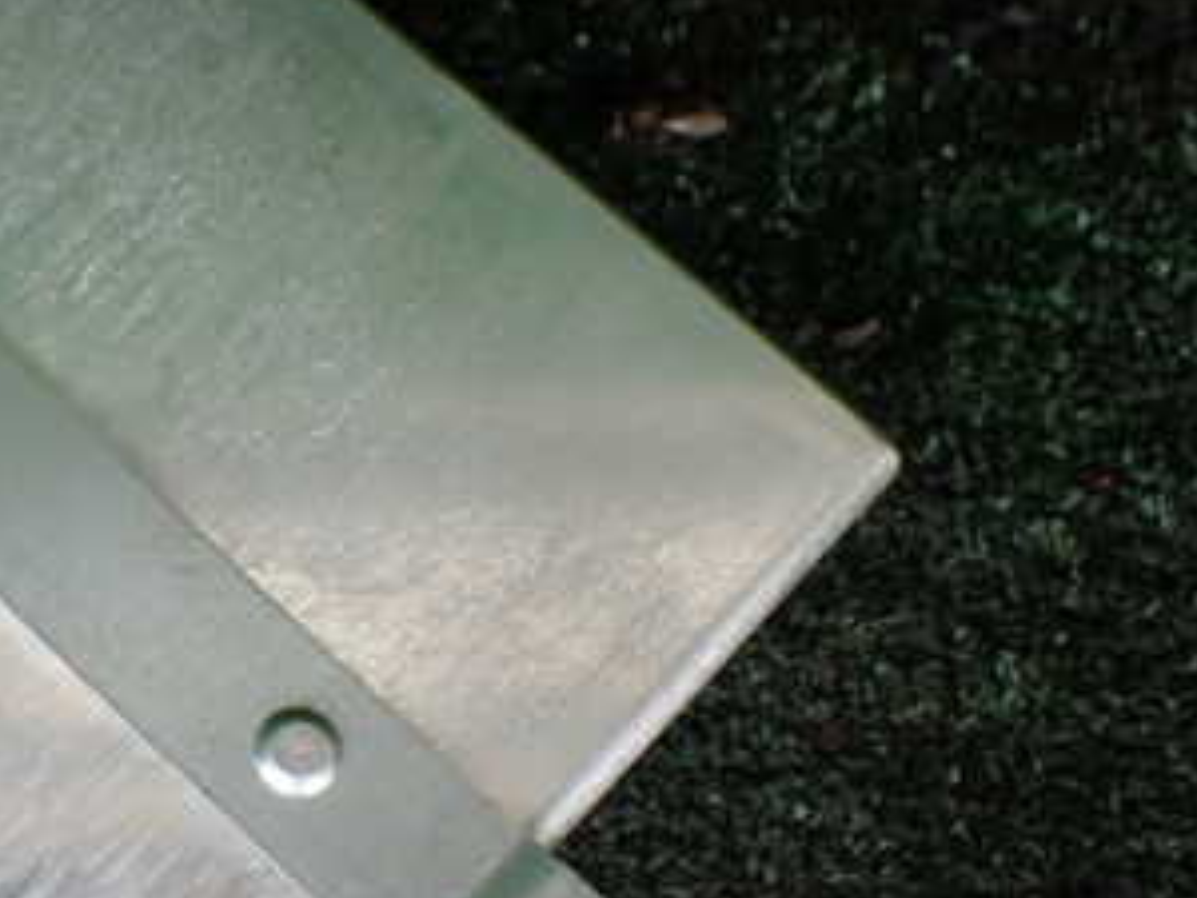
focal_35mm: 60
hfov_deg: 30.6
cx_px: 104
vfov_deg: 24.3
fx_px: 2075
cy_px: 563
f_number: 2.3
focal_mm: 5.4
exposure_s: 1/125
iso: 160
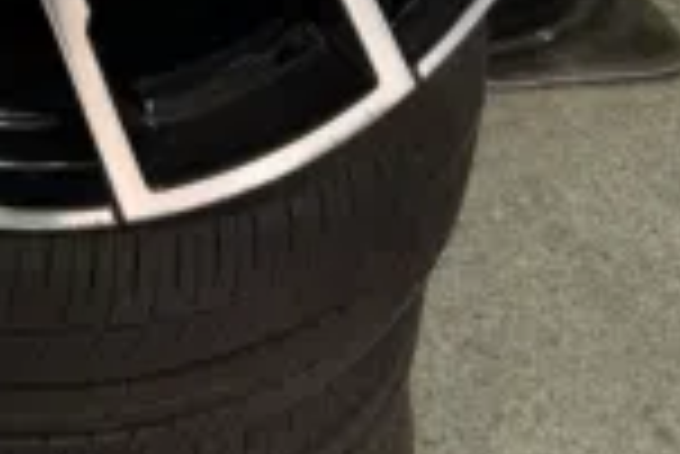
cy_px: -360
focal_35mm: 66
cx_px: 59
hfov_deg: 29.2
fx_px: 1248
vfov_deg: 17.0
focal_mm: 6.76
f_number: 1.78
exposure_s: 1/100
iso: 80
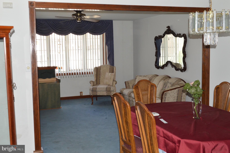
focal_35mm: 44
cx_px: 115
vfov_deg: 30.8
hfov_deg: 45.0
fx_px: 278
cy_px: 76
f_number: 8
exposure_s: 1/60
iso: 800
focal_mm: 29
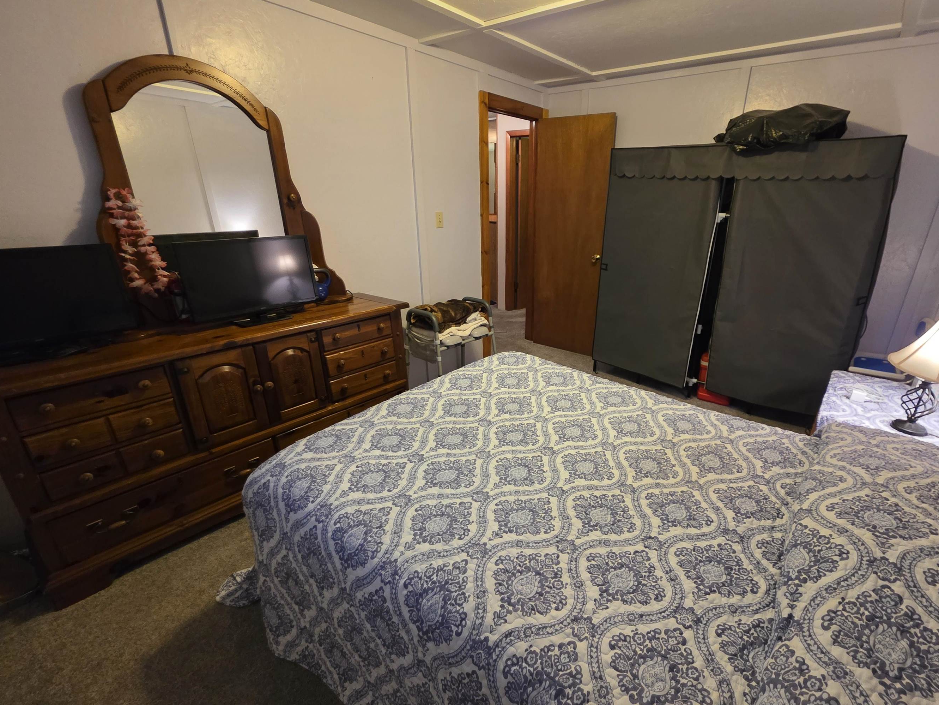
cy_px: 361
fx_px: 407
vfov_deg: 81.7
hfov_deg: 97.6
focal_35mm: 15
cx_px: 534
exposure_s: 1/60
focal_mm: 2.2
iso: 400
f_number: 1.9
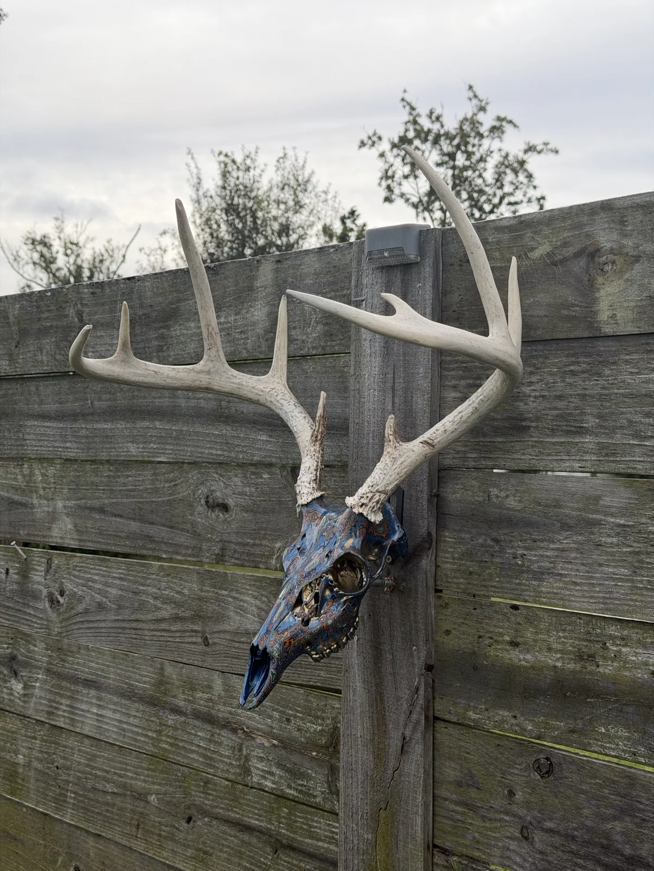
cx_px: 327
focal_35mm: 48
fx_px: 1209
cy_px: 436
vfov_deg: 39.7
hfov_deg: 30.3
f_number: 1.78
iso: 64
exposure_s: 1/4098
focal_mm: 6.76
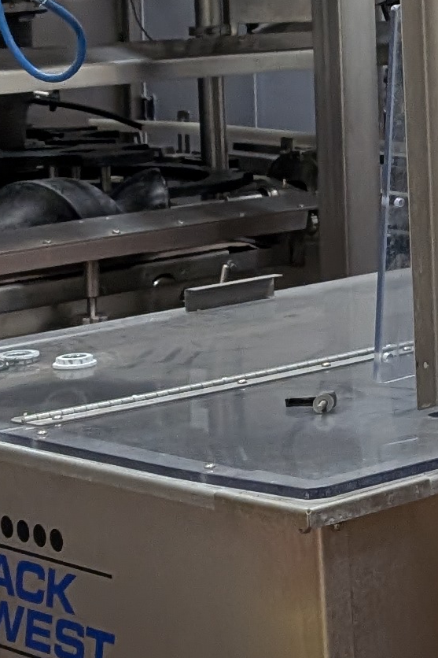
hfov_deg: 10.6
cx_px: 744
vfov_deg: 16.5
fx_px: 2227
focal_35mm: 122
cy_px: 16
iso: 559
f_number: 1.68
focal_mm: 6.9
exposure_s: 1/148
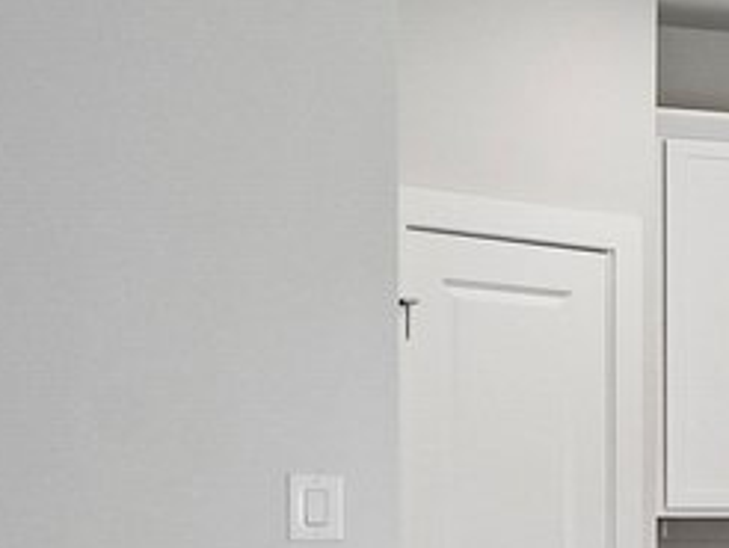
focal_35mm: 136
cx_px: 2611
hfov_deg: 9.0
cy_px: 499
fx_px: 2867
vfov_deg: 10.9
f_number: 8
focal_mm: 17
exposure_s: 1/60
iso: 400
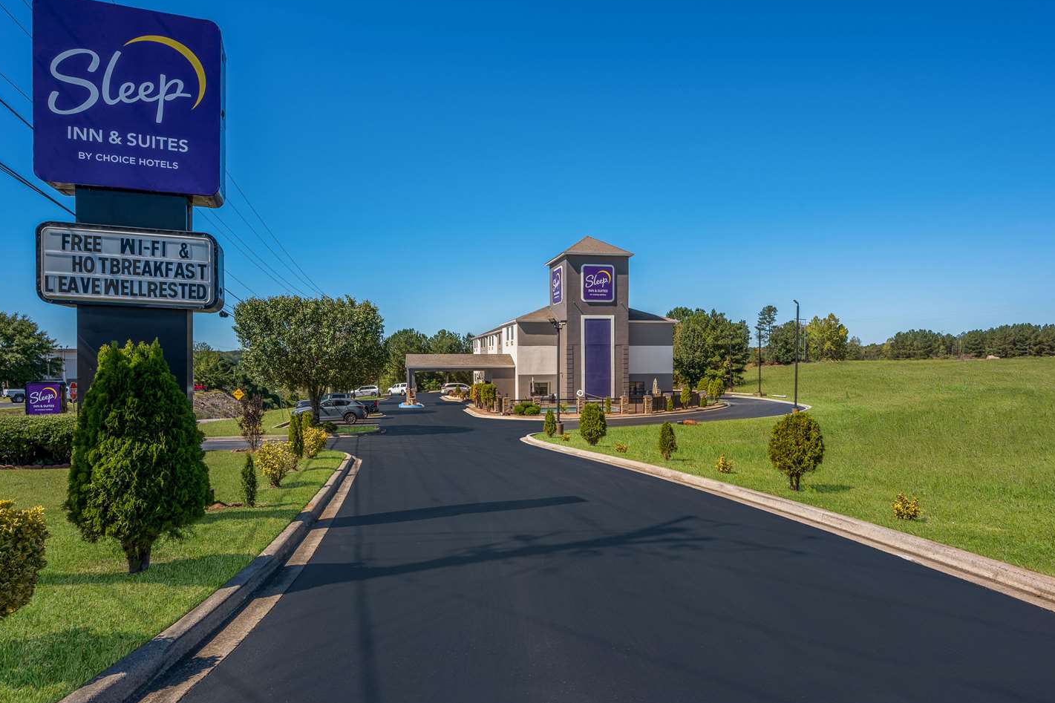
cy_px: 337
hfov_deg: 86.9
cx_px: 515
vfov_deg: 64.5
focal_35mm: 19
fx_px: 557
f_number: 11
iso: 100
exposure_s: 1/160
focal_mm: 18
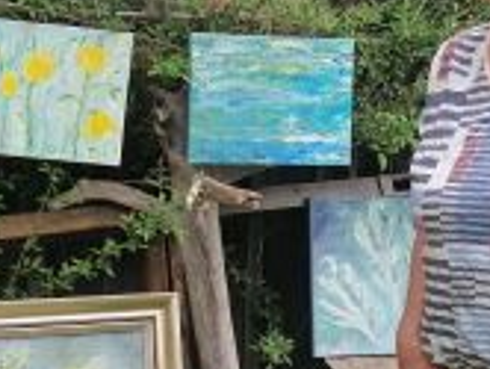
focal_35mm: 104
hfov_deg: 18.9
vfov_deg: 14.3
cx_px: 266
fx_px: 1474
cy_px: 165
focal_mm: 4.75
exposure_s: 1/254
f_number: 1.8
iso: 50
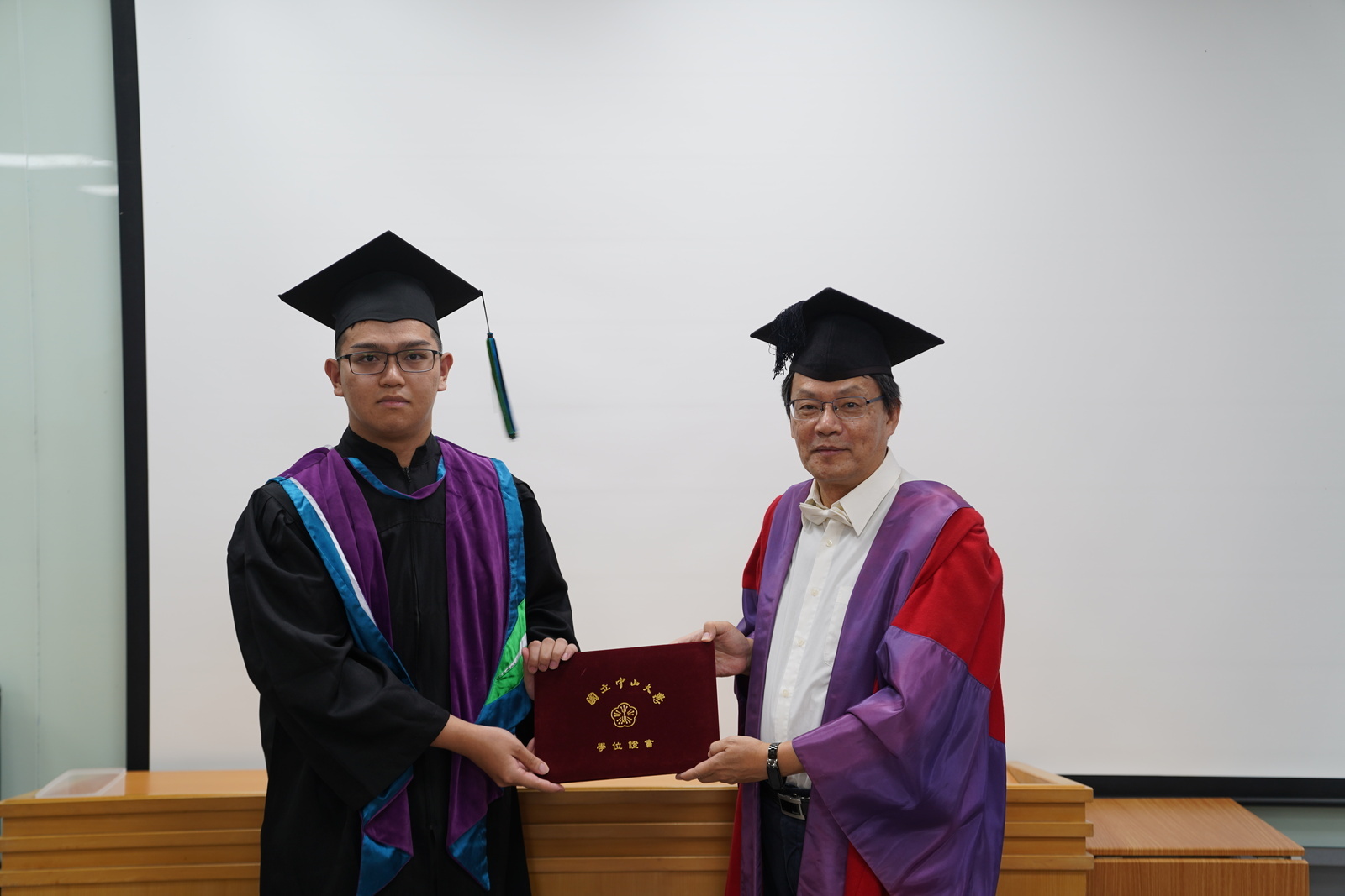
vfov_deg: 27.5
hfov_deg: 40.3
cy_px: 448
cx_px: 672
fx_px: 1831
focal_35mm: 49
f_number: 2.8
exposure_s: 1/50
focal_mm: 49
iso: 125
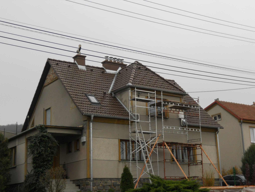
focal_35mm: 54
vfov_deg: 27.0
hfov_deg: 35.5
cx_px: 128
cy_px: 96
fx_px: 398
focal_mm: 9.6
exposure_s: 1/250
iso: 160
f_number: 3.7
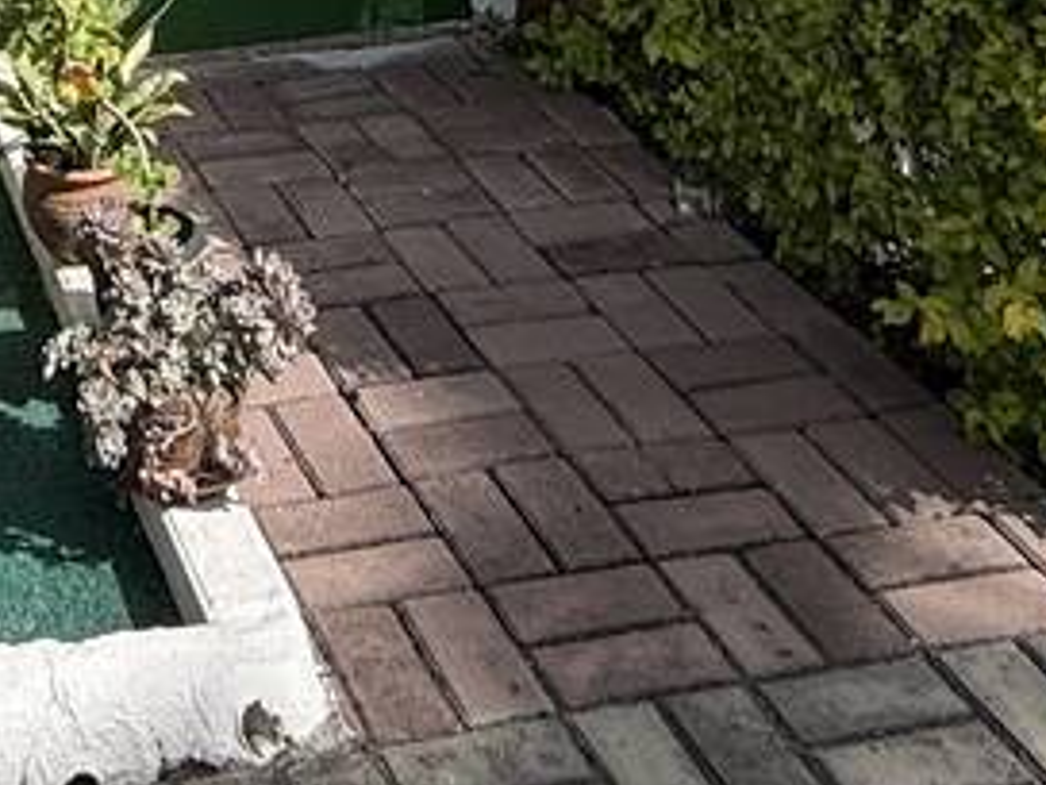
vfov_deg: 13.7
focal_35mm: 74
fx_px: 2236
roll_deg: +2.2
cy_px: -1135
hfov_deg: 24.7
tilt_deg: +9.5
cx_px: -69
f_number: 2.2
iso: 50
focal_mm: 2.22
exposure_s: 1/1464
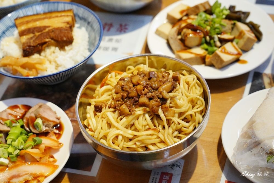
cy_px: 92
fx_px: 472
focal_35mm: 62
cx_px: 137
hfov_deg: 32.4
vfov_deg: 21.9
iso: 4000
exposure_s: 1/200
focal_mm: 62
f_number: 6.3
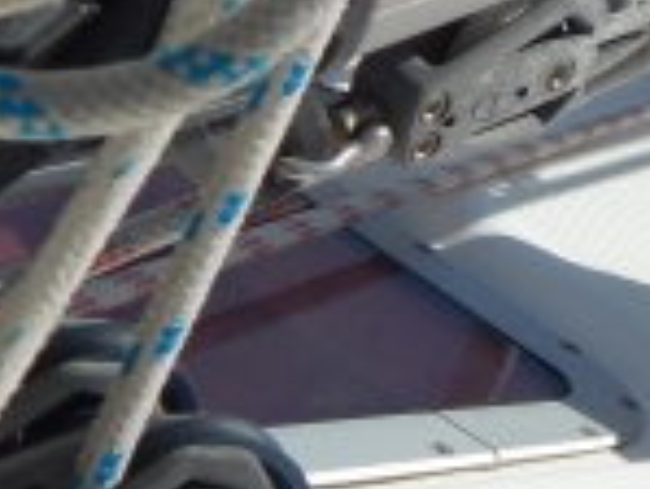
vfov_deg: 10.4
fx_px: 2631
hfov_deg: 12.9
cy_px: -146
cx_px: 1130
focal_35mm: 140
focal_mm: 6.8
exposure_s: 1/800
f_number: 6.9
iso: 125
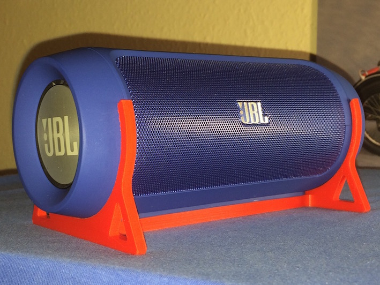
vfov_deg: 48.2
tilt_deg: -3.4
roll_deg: +0.7
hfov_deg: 61.7
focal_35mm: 29
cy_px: 142
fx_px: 318
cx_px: 190
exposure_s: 1/33
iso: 40
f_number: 2.2
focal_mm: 4.15
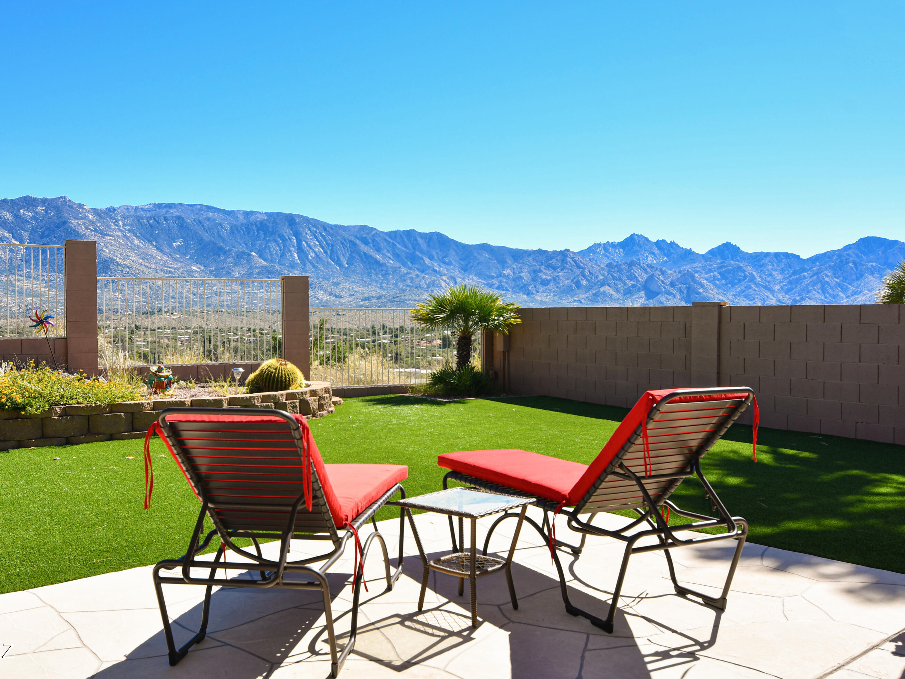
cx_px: 391
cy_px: 338
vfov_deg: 43.0
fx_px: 863
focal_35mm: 33
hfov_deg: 55.2
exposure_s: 1/250
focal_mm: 20
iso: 100
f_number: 9
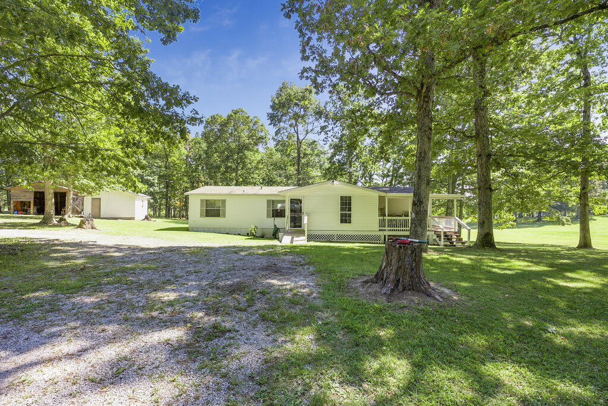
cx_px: 304
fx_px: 269
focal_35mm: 16
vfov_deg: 74.2
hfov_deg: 97.1
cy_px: 203
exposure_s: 1/200
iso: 640
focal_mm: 15.9
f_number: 8
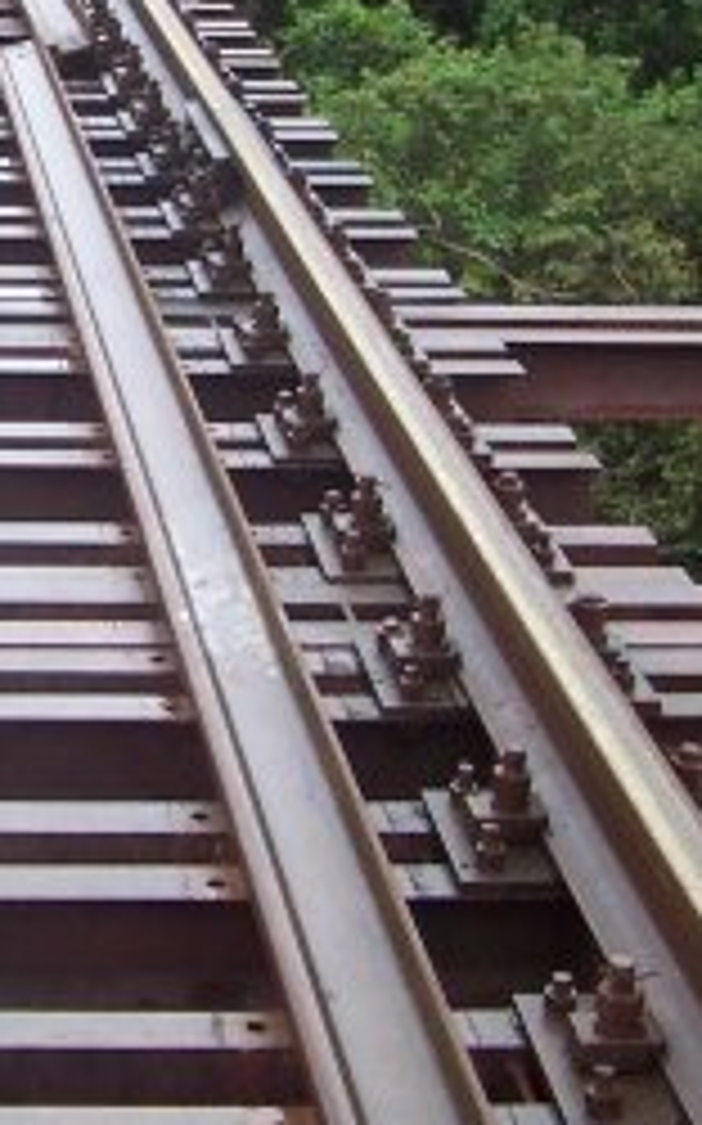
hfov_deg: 13.5
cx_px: -144
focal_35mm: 94
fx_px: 2881
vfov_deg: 21.8
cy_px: 243
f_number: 2.8
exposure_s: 1/90
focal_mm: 5.6
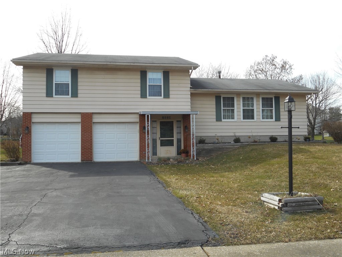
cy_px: 128
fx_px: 336
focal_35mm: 34
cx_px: 171
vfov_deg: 41.8
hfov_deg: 54.0
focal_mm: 6
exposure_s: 1/200
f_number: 4.2
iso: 80
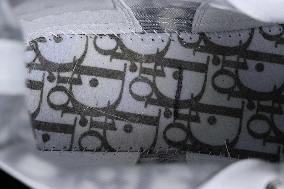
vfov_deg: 18.2
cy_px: 94
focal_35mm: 75
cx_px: 142
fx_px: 592
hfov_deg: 27.0
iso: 160
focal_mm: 50
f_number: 6.3
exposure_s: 1/80
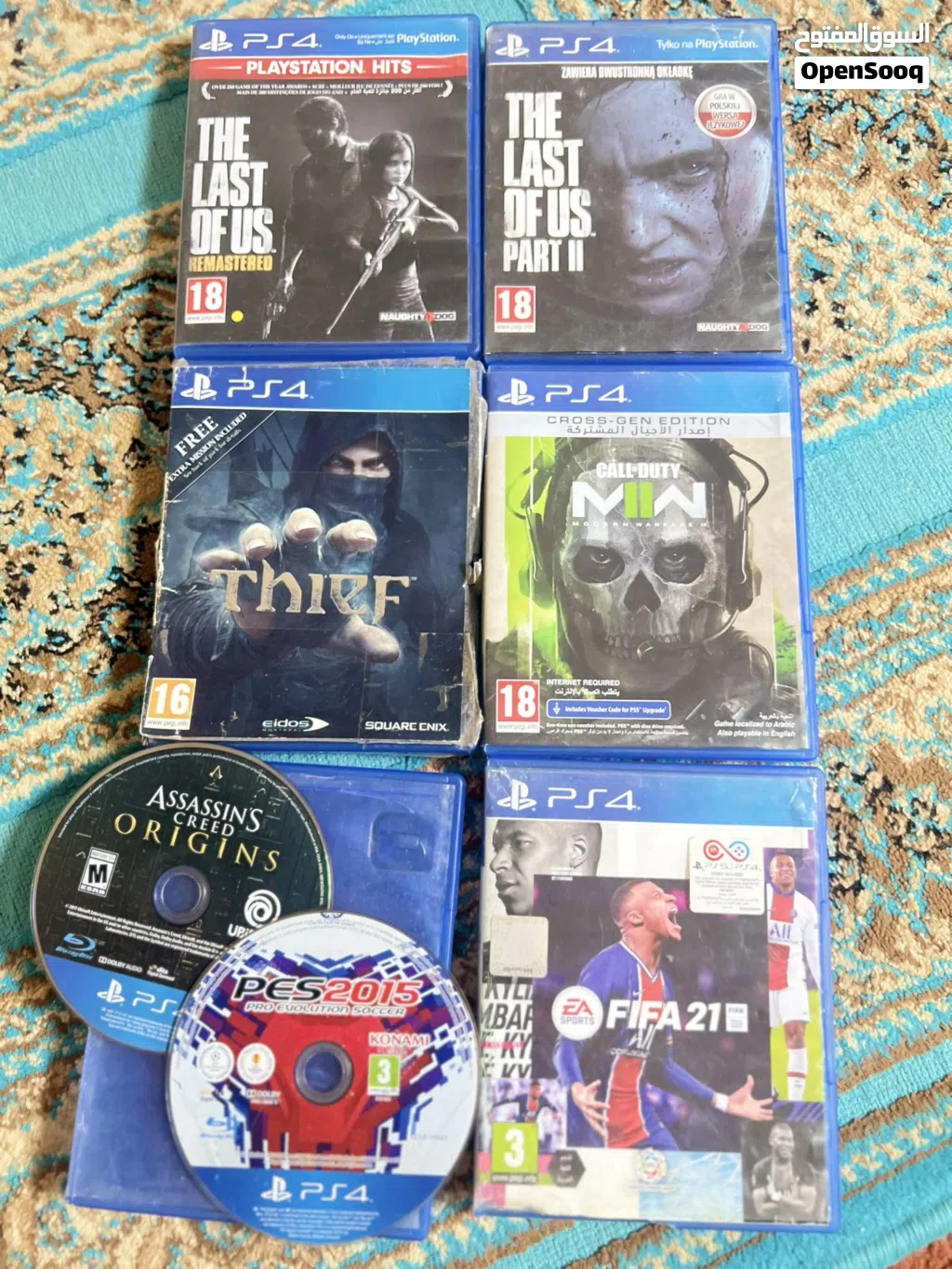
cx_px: 476
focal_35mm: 26
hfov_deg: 53.1
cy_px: 634
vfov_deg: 67.3
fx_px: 953
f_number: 1.5
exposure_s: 1/28
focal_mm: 5.7
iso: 800
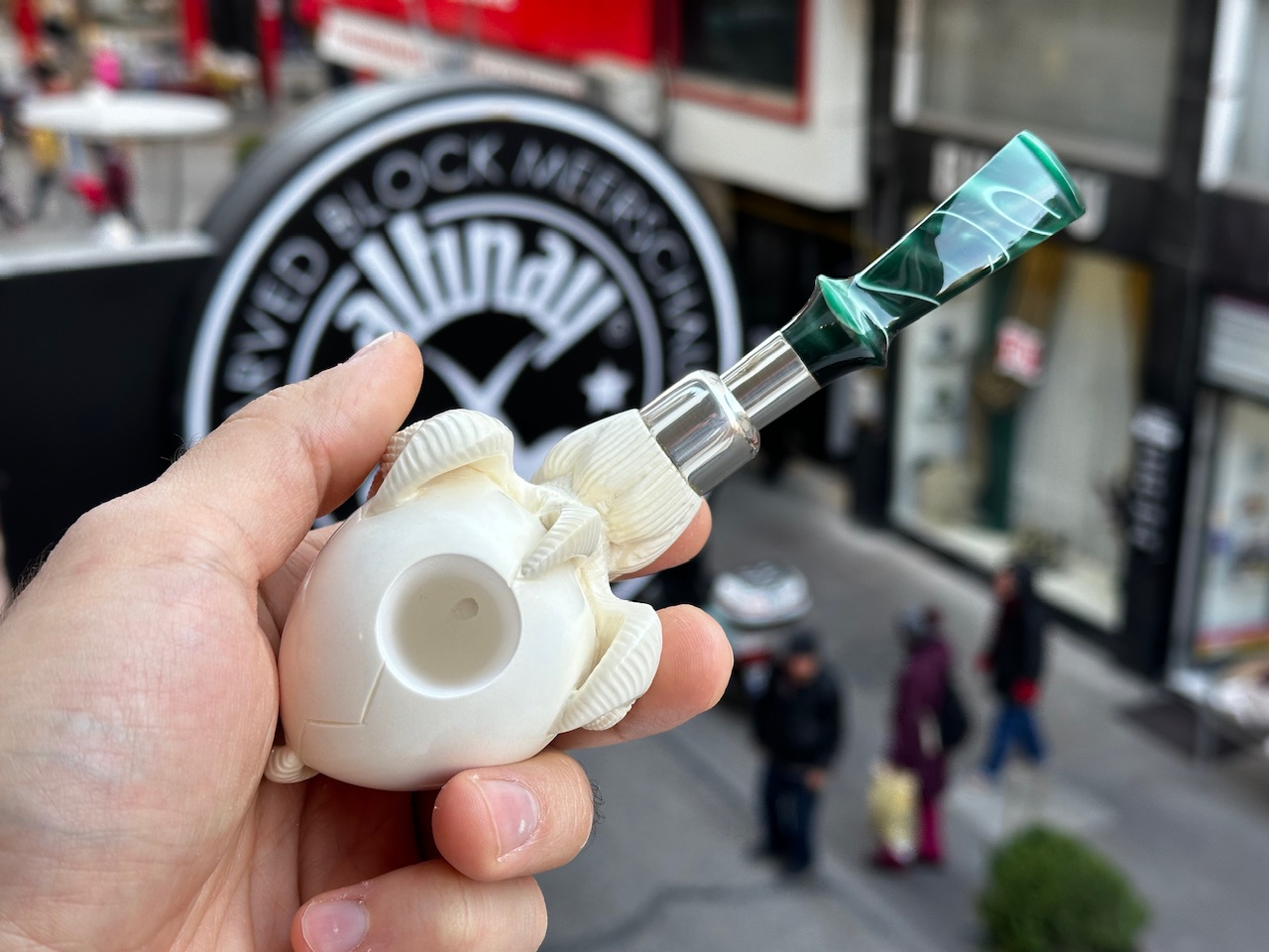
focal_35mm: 48
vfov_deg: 30.3
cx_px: 634
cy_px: 476
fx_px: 1760
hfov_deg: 39.7
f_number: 1.78
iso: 50
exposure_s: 1/133
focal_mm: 6.86
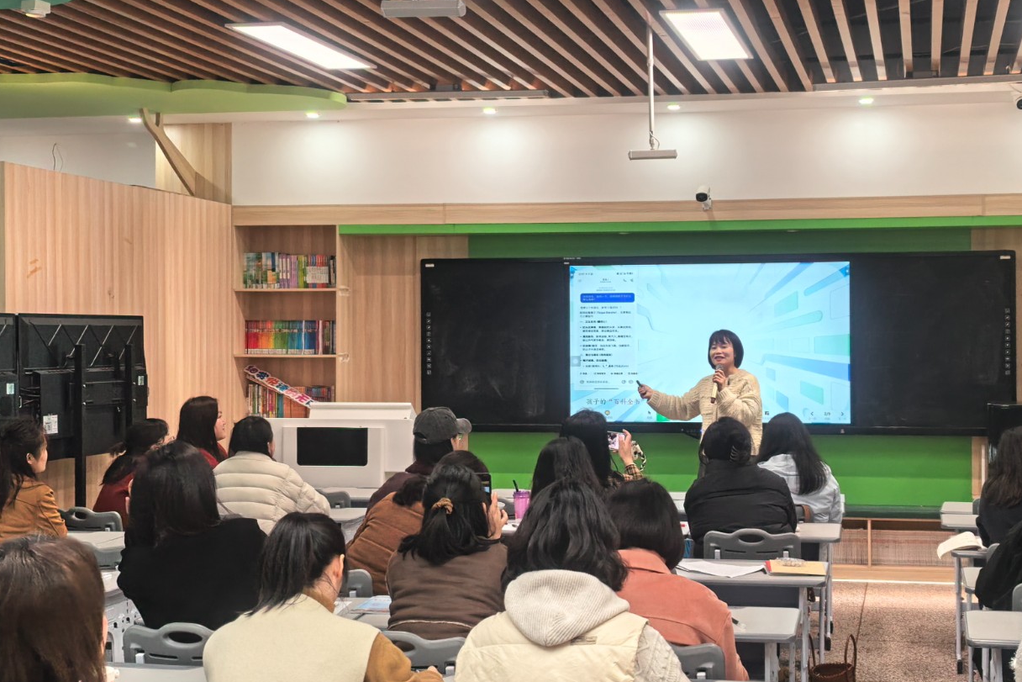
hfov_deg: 38.0
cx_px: 626
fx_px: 1476
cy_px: 310
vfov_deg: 26.0
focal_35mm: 52
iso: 50
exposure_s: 1/202
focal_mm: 8.5
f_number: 1.6
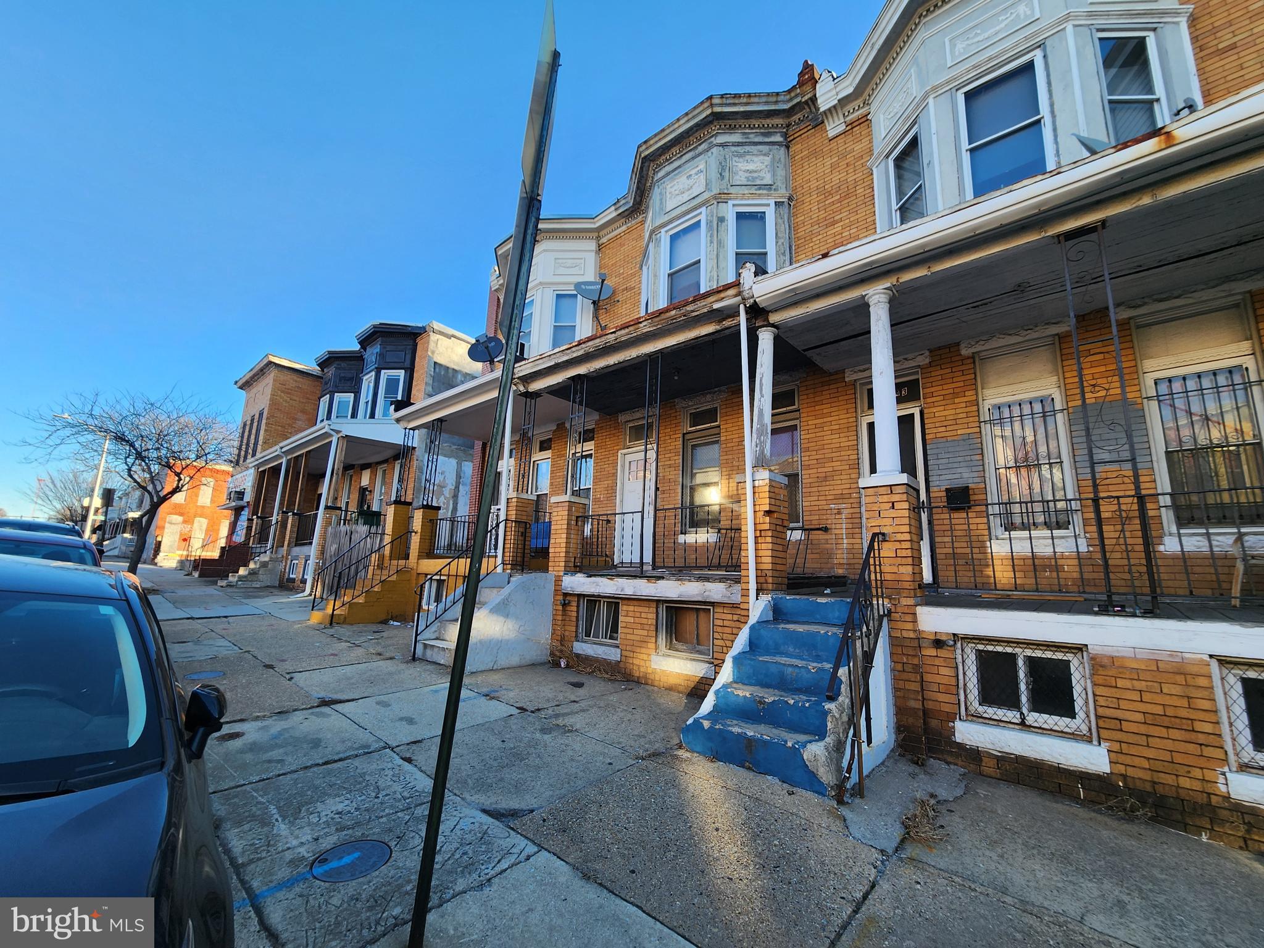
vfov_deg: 89.9
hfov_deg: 106.2
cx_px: 632
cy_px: 474
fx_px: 475
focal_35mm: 13
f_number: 2.2
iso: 50
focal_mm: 2.2
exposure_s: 1/330
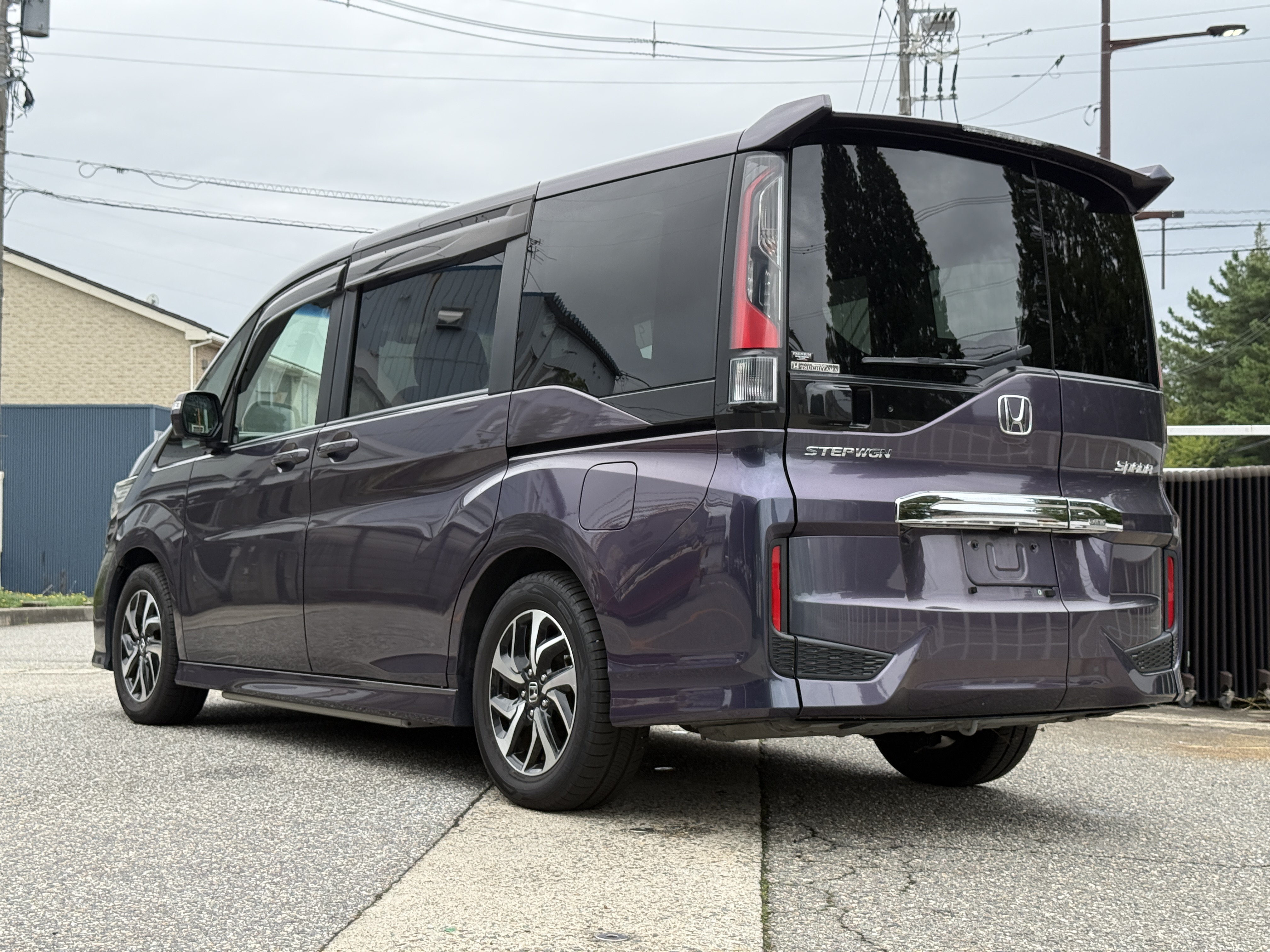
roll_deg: +0.1
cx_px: 635
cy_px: 476
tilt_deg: +2.1
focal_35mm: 48
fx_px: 1761
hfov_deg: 39.7
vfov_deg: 30.3
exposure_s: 1/906
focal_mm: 6.76
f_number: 1.78
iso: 80
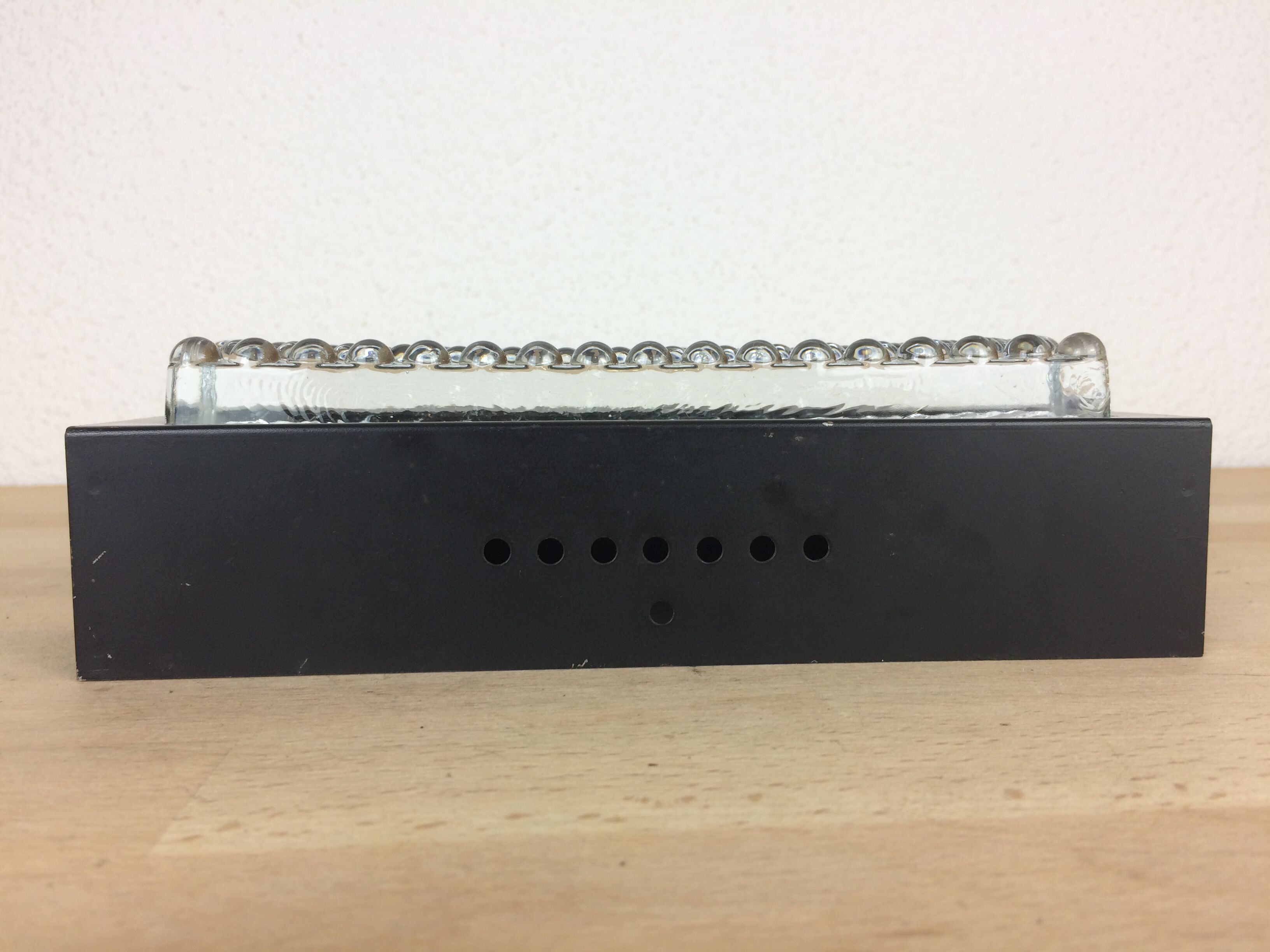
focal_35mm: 29
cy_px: 476
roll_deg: +0.2
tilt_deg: -3.6
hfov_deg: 61.7
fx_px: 1064
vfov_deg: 48.2
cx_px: 635
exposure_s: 1/50
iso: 32
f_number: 2.2
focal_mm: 4.15
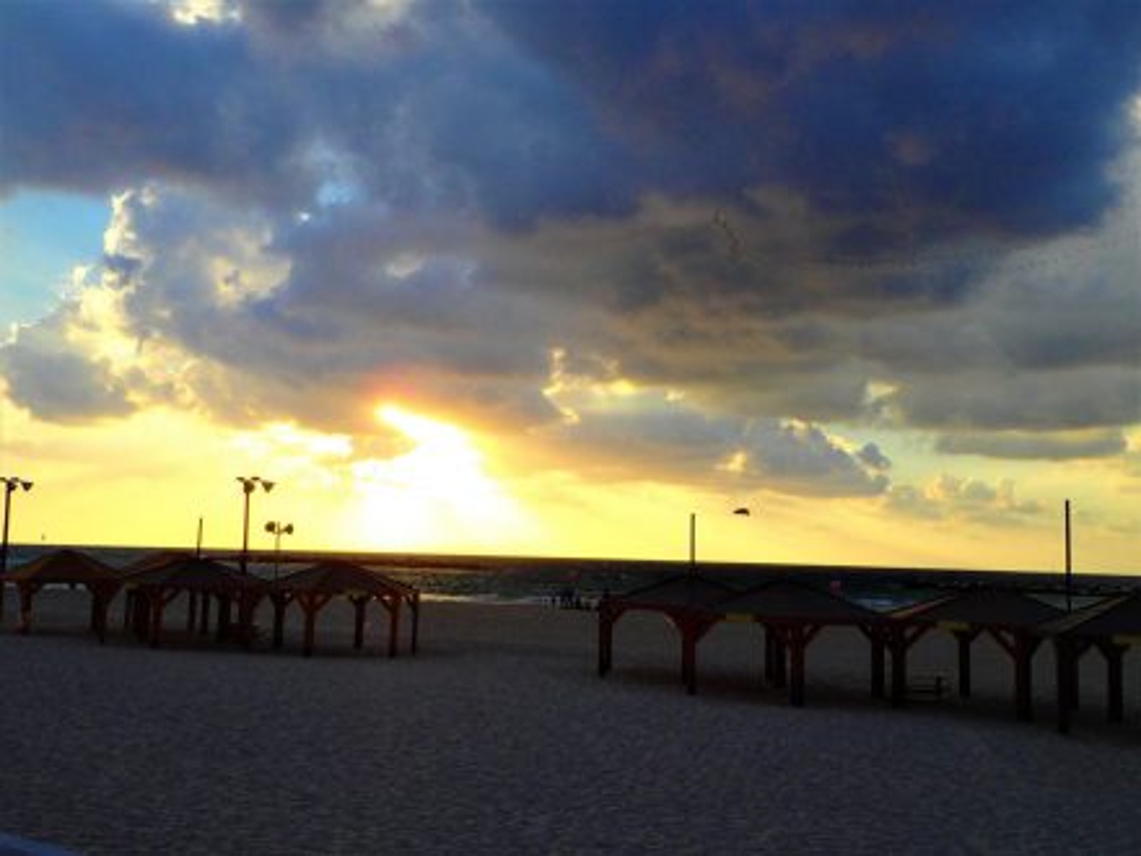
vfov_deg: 40.7
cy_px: 428
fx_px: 1154
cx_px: 570
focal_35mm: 35
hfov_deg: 52.6
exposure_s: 1/640
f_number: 3.5
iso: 100
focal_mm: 6.42
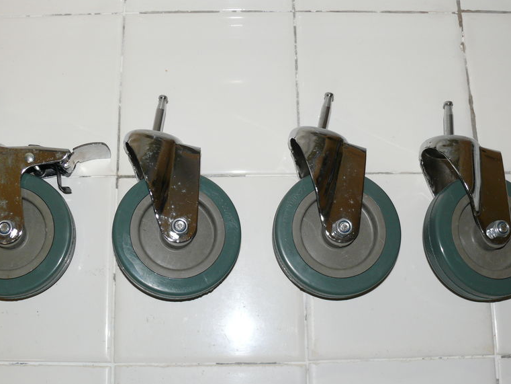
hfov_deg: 41.2
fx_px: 679
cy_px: 194
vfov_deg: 31.5
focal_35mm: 46
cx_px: 253
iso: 100
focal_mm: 7.4
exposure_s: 1/30
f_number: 2.8
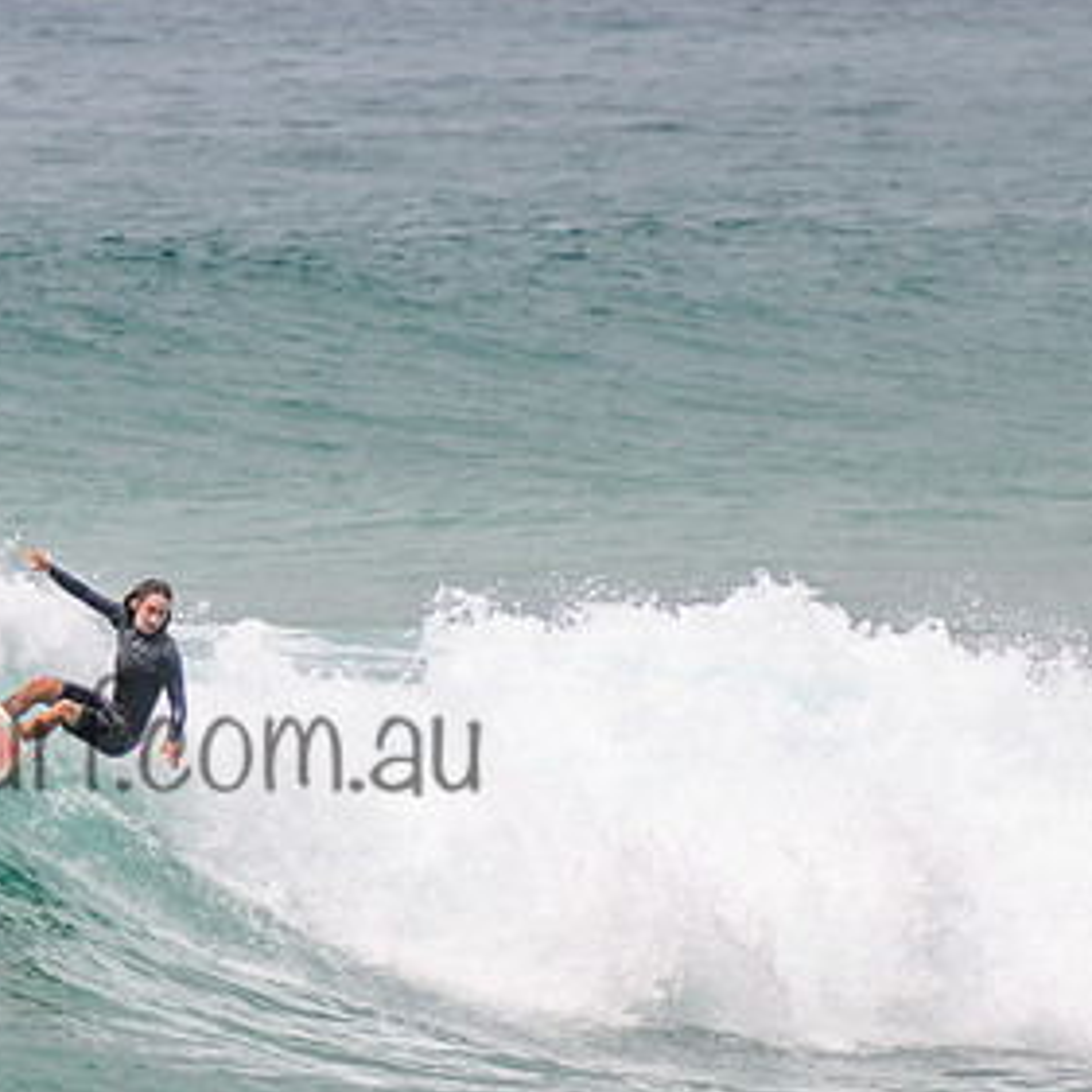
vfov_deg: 1.8
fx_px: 34405
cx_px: 35
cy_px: 646
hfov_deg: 1.8
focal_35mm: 964
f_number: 5.6
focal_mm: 400
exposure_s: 1/2000
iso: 140
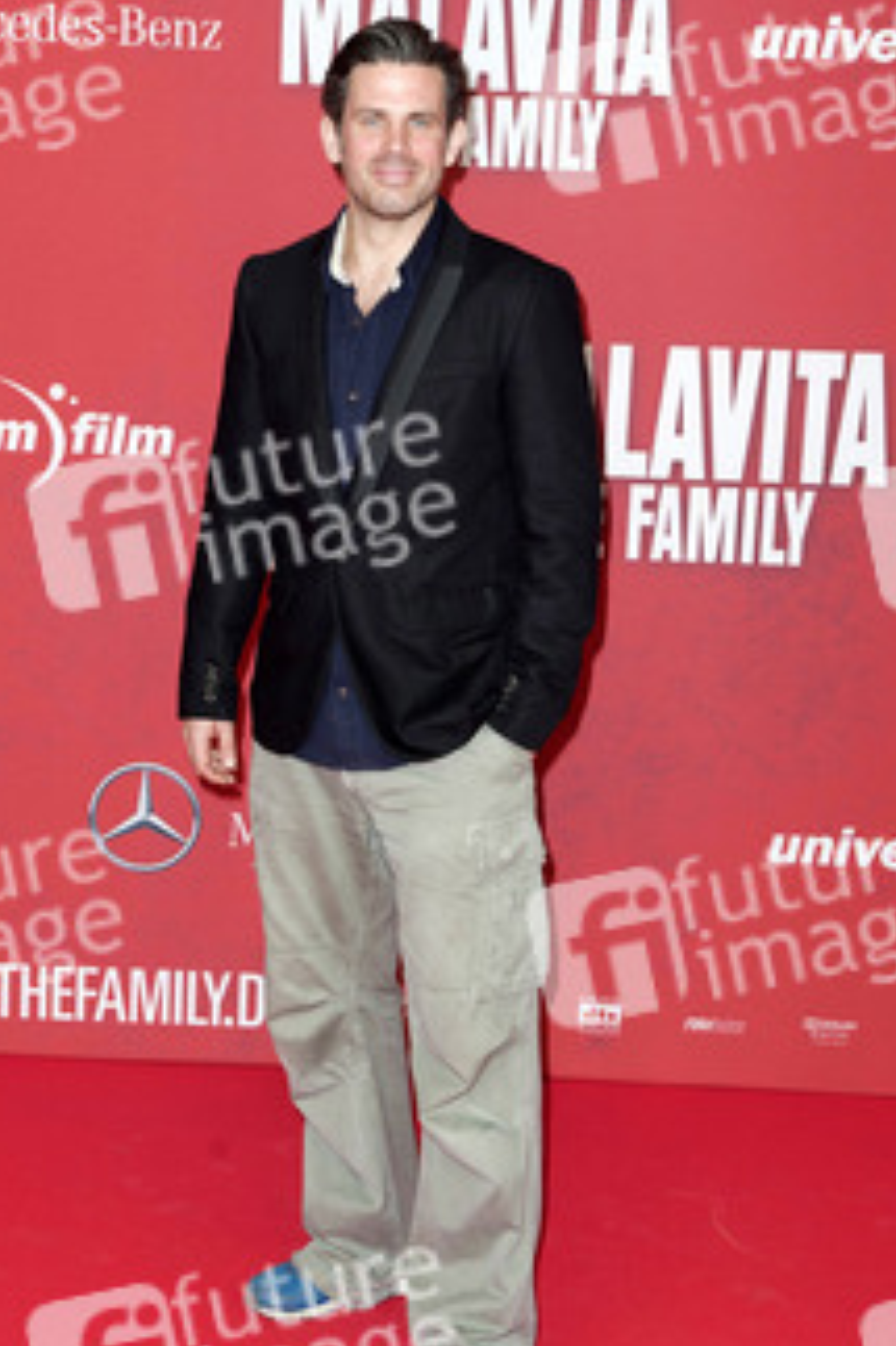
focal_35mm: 62
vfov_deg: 32.4
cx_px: 365
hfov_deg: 21.9
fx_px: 2317
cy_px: 721
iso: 800
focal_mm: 50
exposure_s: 1/250
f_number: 5.6
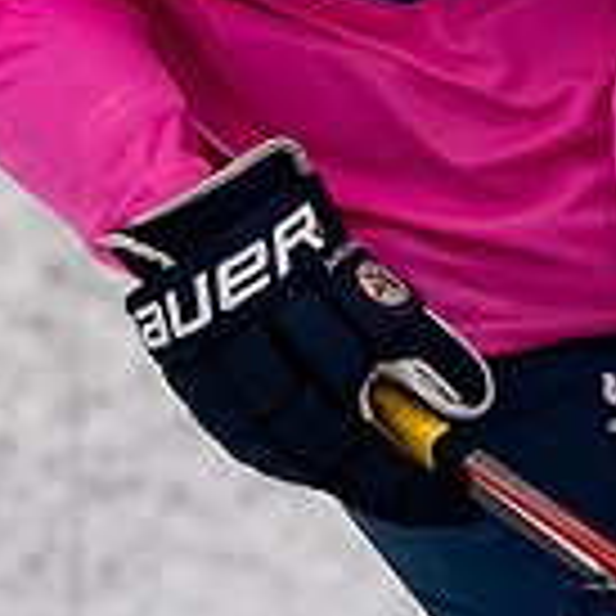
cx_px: 168
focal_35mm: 1550
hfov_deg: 1.1
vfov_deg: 1.1
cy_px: -613
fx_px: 31206
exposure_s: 1/800
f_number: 3.5
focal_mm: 200
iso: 2000
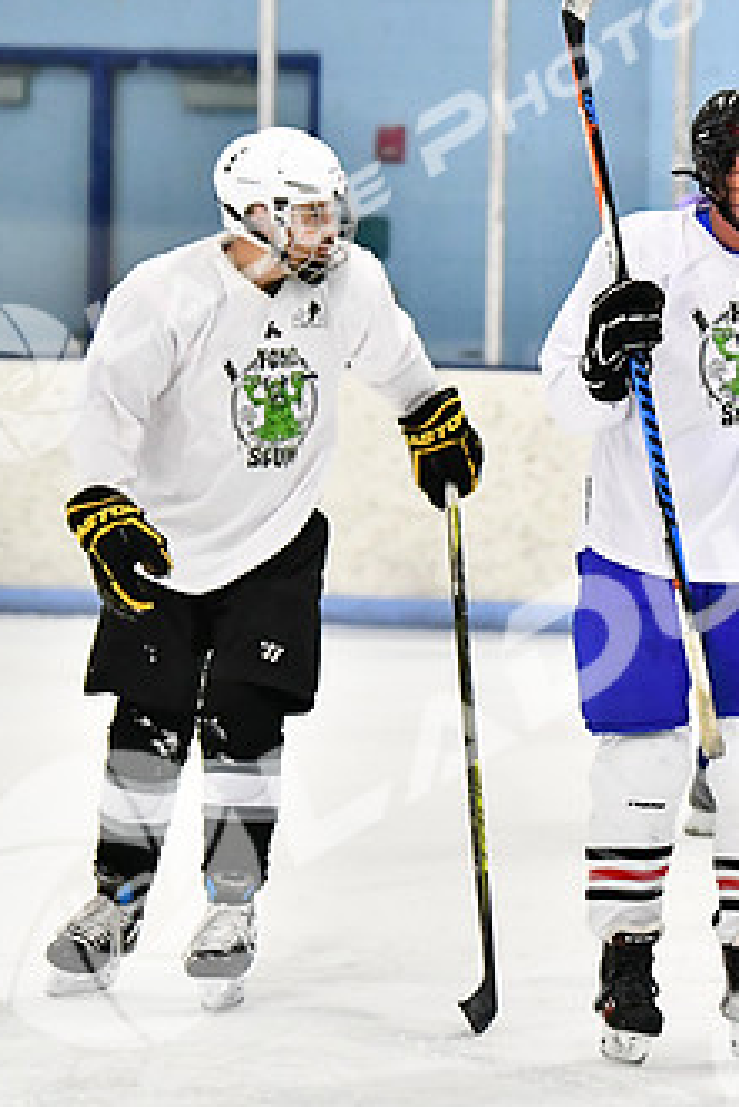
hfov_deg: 4.2
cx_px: 706
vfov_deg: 6.3
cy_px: 557
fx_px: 10115
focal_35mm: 329
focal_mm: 125
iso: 6400
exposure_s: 1/1250
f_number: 3.2
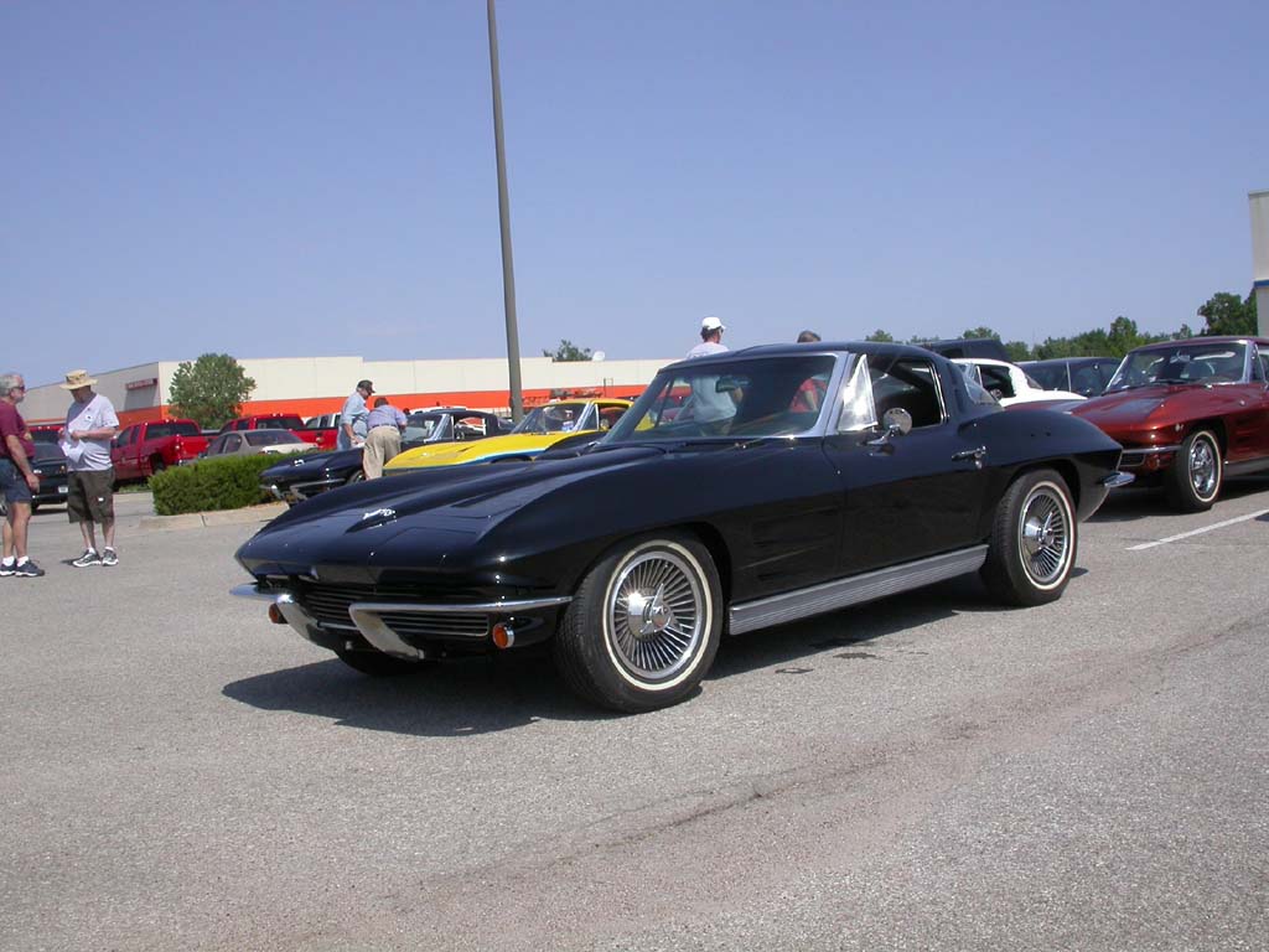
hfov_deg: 49.0
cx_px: 634
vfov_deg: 37.7
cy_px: 476
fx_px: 1393
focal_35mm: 38
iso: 100
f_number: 7.5
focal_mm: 7.85
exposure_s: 1/419
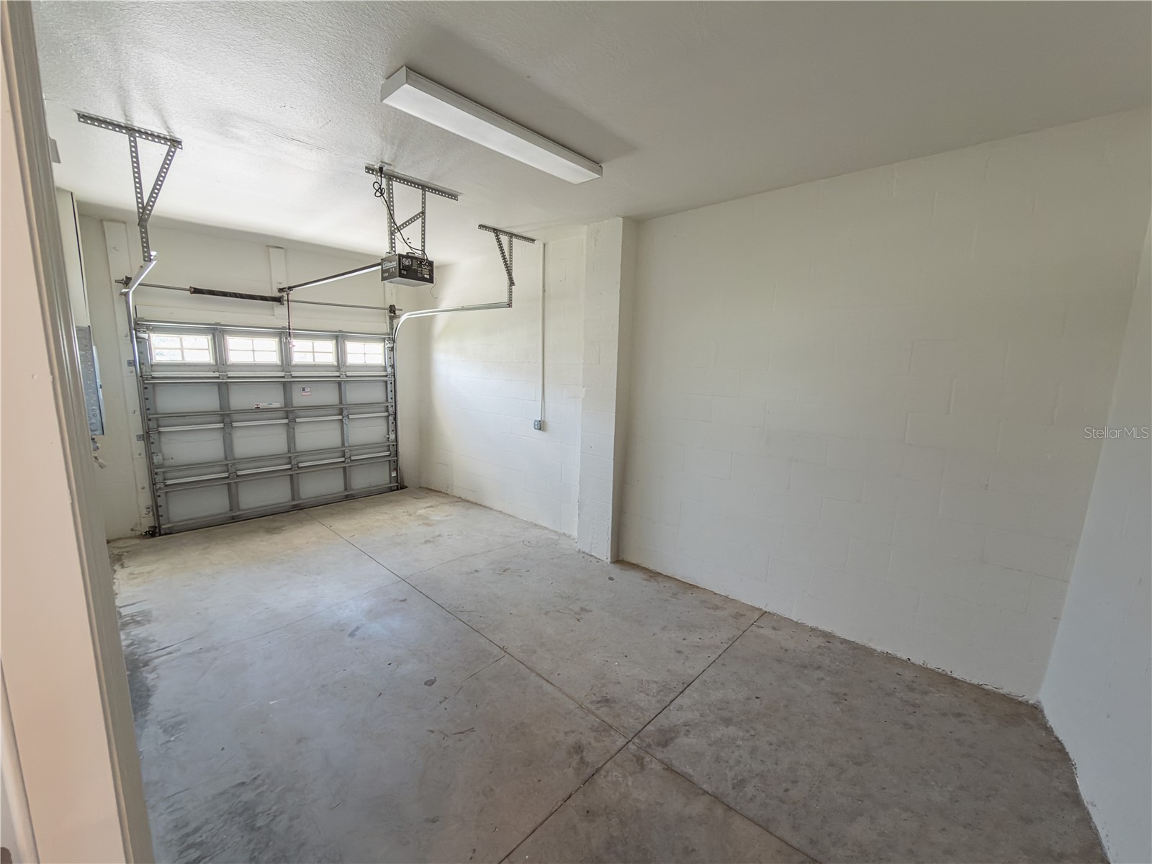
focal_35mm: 14
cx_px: 576
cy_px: 432
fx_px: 466
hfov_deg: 102.1
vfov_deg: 85.7
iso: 100
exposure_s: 1/30
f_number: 2.2
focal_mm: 2.22
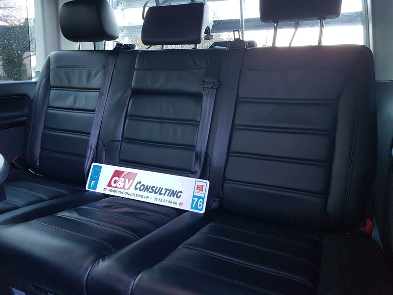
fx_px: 295
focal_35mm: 26
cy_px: 148
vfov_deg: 53.1
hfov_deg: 67.3
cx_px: 196
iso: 160
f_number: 1.7
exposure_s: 1/33
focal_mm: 4.2
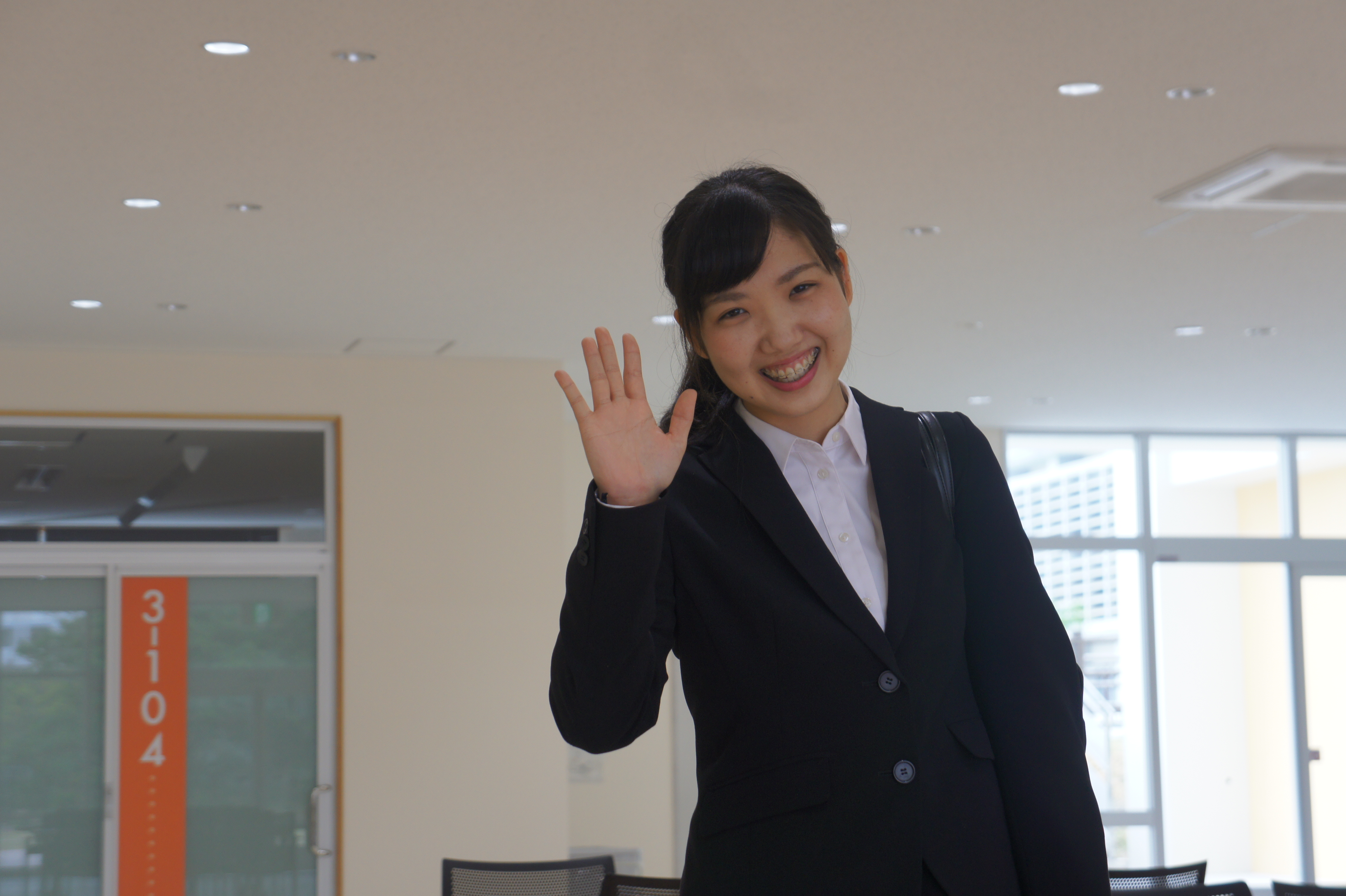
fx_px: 3083
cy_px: 448
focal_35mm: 82
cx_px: 673
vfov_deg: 16.5
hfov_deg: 24.6
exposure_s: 1/100
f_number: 5.6
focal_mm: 55
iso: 250
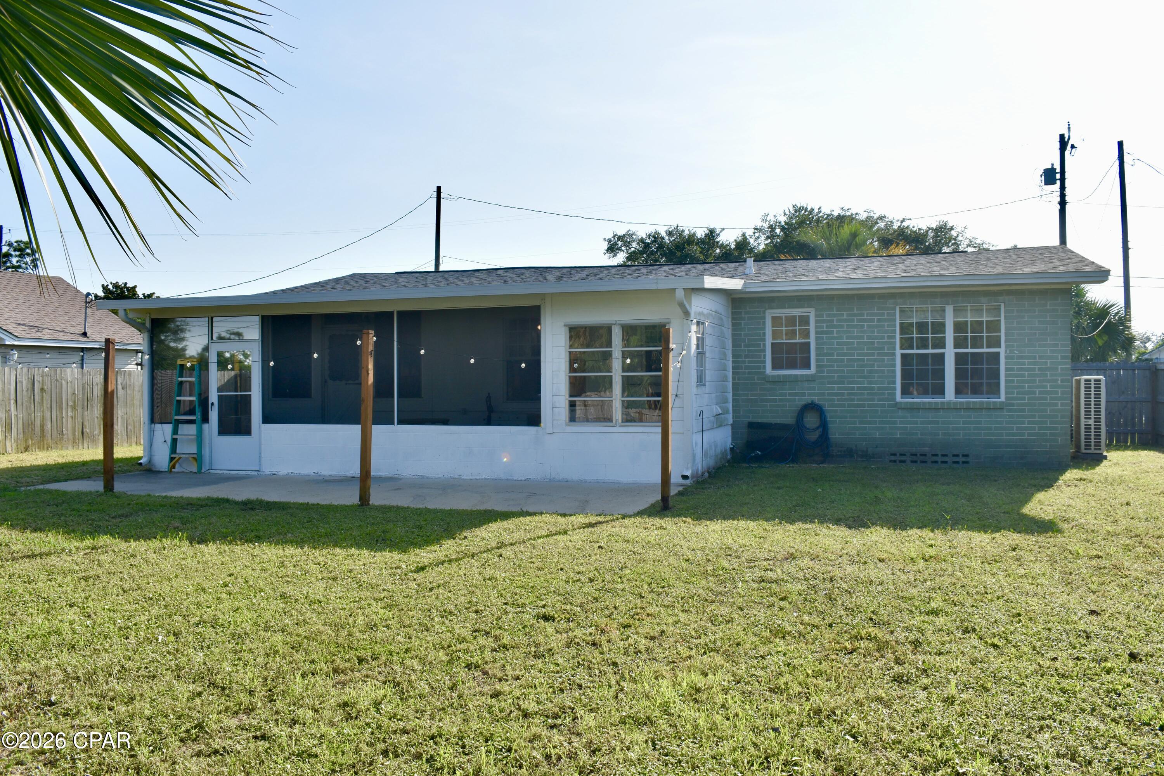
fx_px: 1018
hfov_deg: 59.5
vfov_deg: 41.7
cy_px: 388
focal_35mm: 32
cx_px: 582
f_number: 8
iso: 100
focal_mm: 21
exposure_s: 1/250
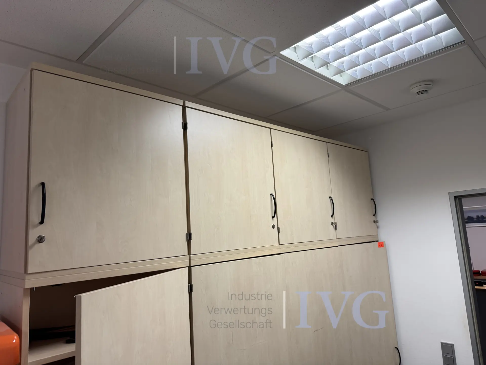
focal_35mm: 24
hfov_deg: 71.6
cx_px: 243
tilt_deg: +8.7
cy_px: 182
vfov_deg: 56.8
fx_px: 337
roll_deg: +2.7
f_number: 1.78
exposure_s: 1/100
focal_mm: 6.76
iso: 100
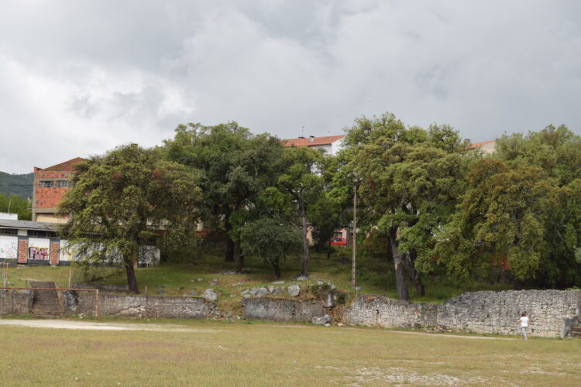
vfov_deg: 19.7
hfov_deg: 29.2
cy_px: 194
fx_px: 1113
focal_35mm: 69
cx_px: 290
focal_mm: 46
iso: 100
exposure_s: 1/200
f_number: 10
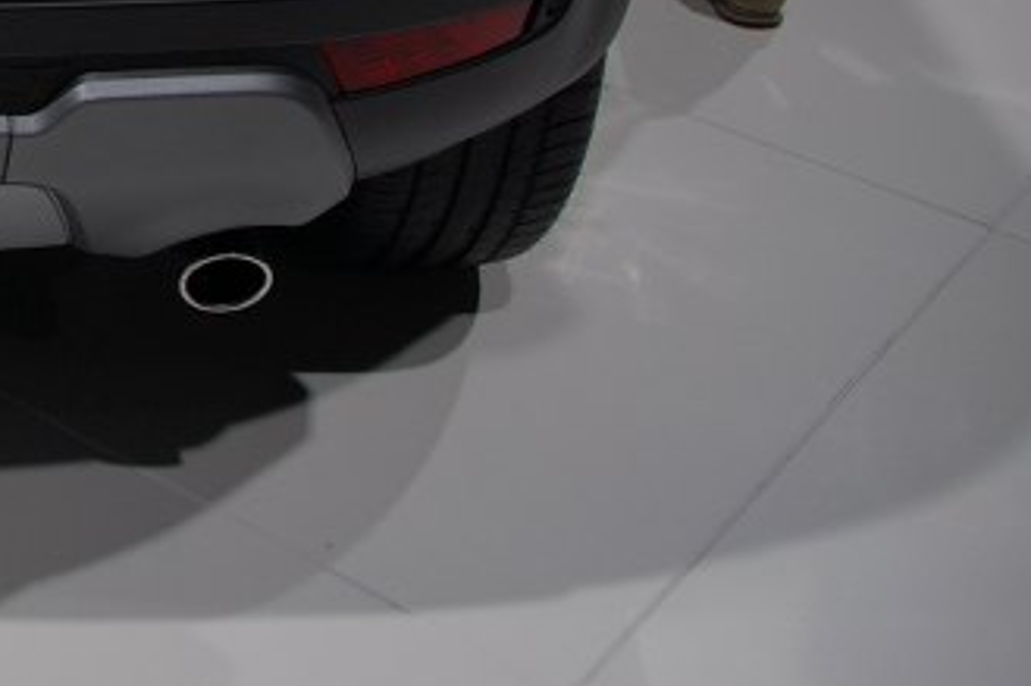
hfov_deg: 20.3
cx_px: -567
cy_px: -362
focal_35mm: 84
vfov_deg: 15.0
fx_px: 2404
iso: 200
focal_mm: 18
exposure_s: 1/160
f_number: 6.3
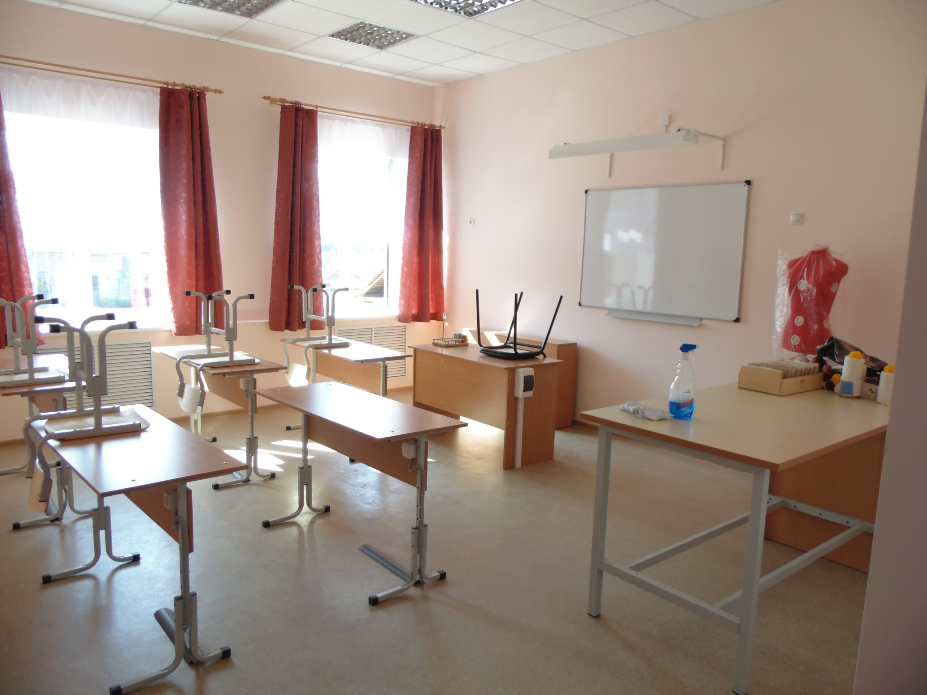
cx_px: 464
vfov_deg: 54.9
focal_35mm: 25
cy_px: 348
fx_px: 669
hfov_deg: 69.4
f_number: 3.1
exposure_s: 1/60
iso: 160
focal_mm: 4.5
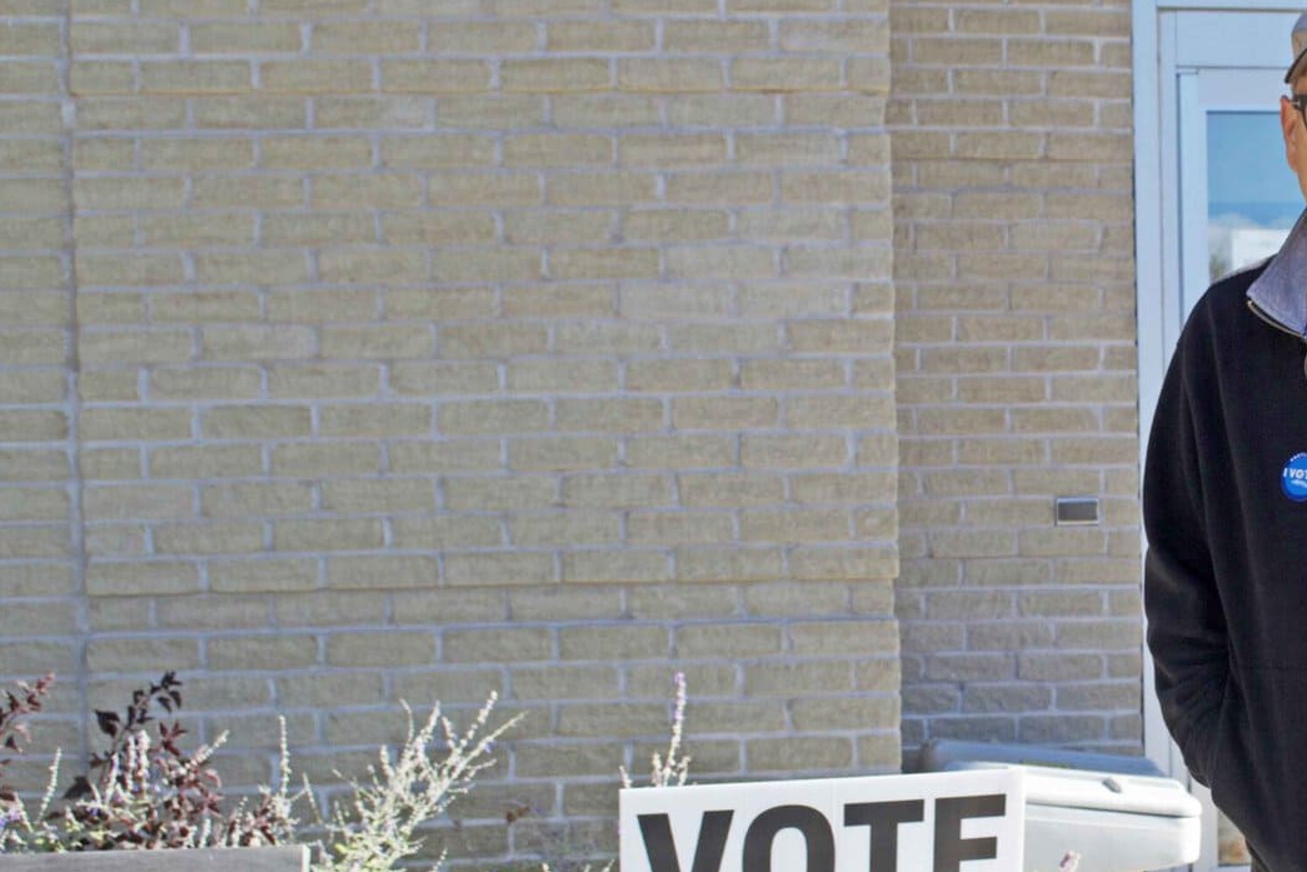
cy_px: 509
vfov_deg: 21.9
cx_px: 1103
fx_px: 2251
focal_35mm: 62
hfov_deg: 31.3
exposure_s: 1/160
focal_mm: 24
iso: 100
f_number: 6.3
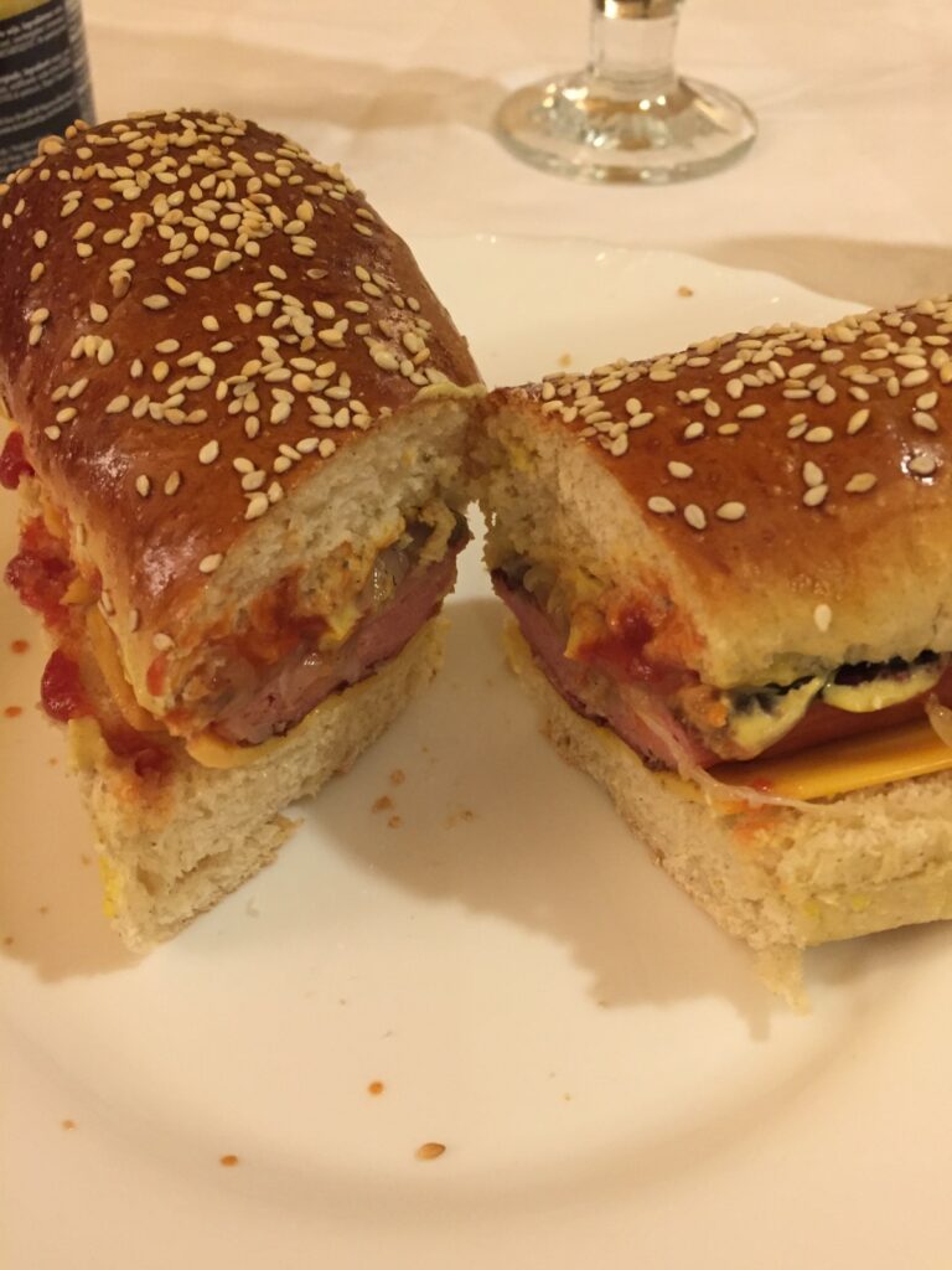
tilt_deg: -45.5
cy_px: 635
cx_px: 476
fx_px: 1063
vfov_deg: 61.7
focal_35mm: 29
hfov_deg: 48.2
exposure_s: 1/33
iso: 250
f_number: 2.2
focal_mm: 4.15
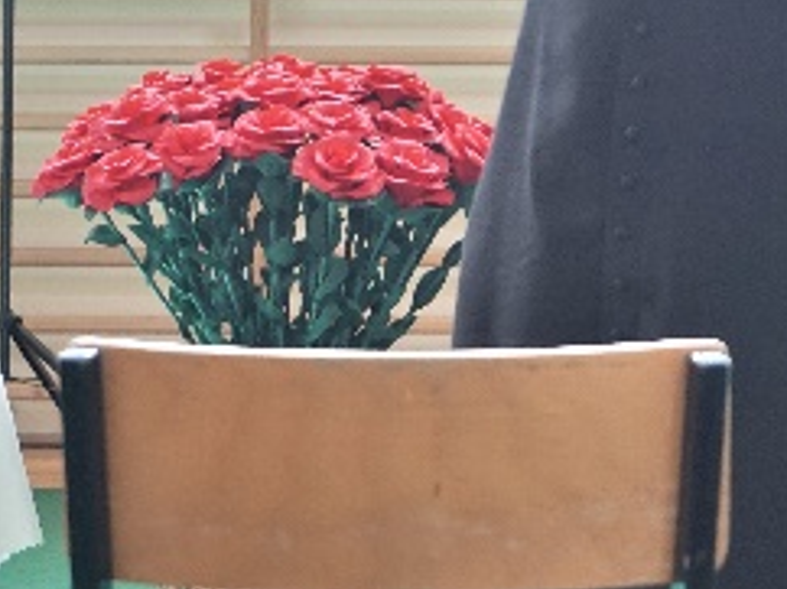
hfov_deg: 11.0
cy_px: 55
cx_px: 620
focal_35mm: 179
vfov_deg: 8.3
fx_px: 4066
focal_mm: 50
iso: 640
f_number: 5.6
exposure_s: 1/30
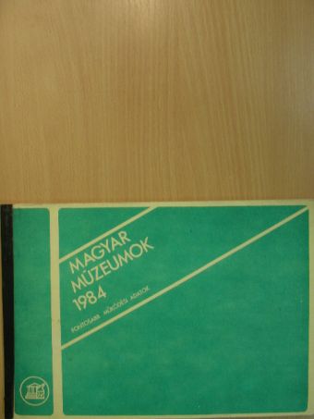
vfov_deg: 45.8
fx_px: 496
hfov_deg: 35.2
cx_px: 157
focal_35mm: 41
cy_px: 210
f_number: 3.5
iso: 50
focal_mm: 6.8
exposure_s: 1/12.2
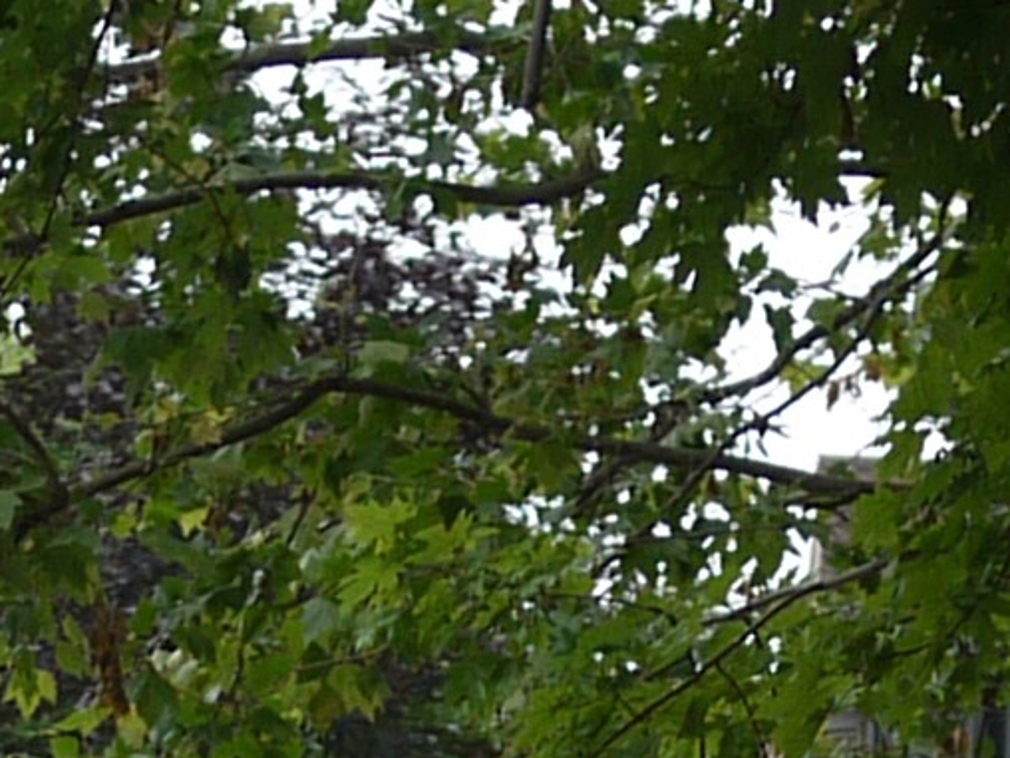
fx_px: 9191
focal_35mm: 315
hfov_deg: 6.3
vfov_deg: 4.6
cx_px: 358
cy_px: 1892
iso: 100
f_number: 1.8
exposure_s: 1/800
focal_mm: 20
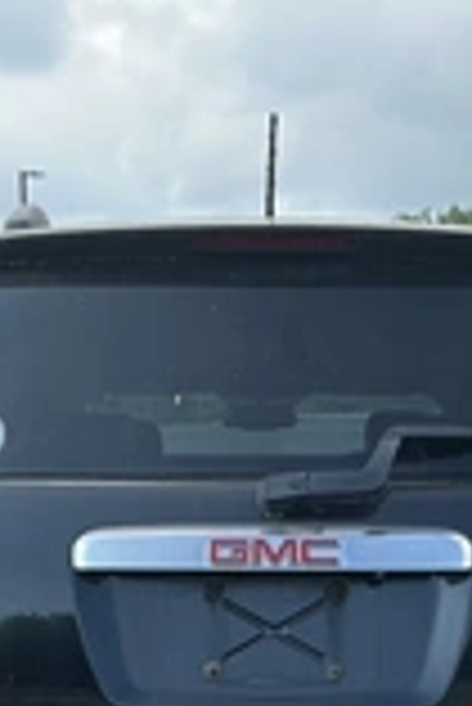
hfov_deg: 18.5
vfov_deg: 26.2
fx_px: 1452
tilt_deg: -6.3
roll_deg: +1.2
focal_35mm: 74
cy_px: 661
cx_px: 265
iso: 25
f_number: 1.8
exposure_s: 1/635
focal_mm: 3
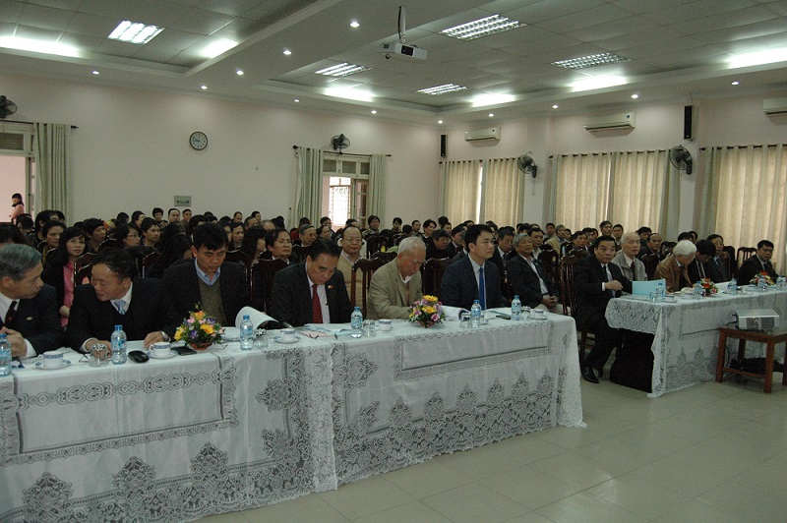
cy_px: 262
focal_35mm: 27
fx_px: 590
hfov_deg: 67.4
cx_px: 394
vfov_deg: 47.9
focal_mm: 18
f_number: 5
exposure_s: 1/125
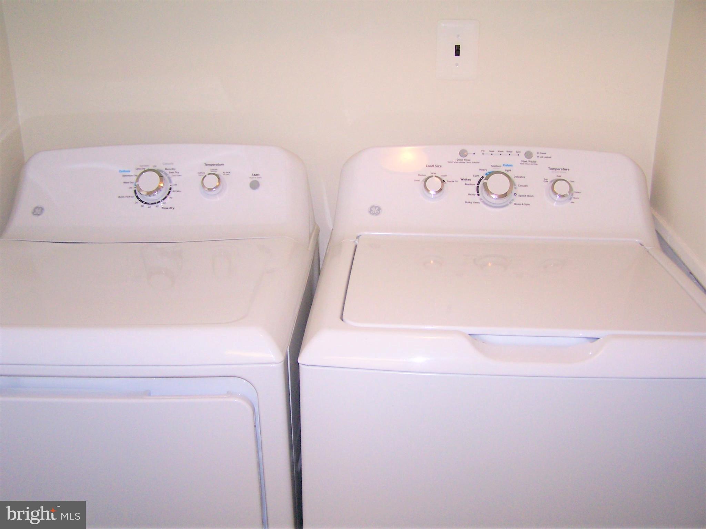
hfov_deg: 49.0
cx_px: 353
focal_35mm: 38
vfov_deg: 37.7
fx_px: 775
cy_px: 264
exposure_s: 1/60
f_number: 2.8
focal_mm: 6.3
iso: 140
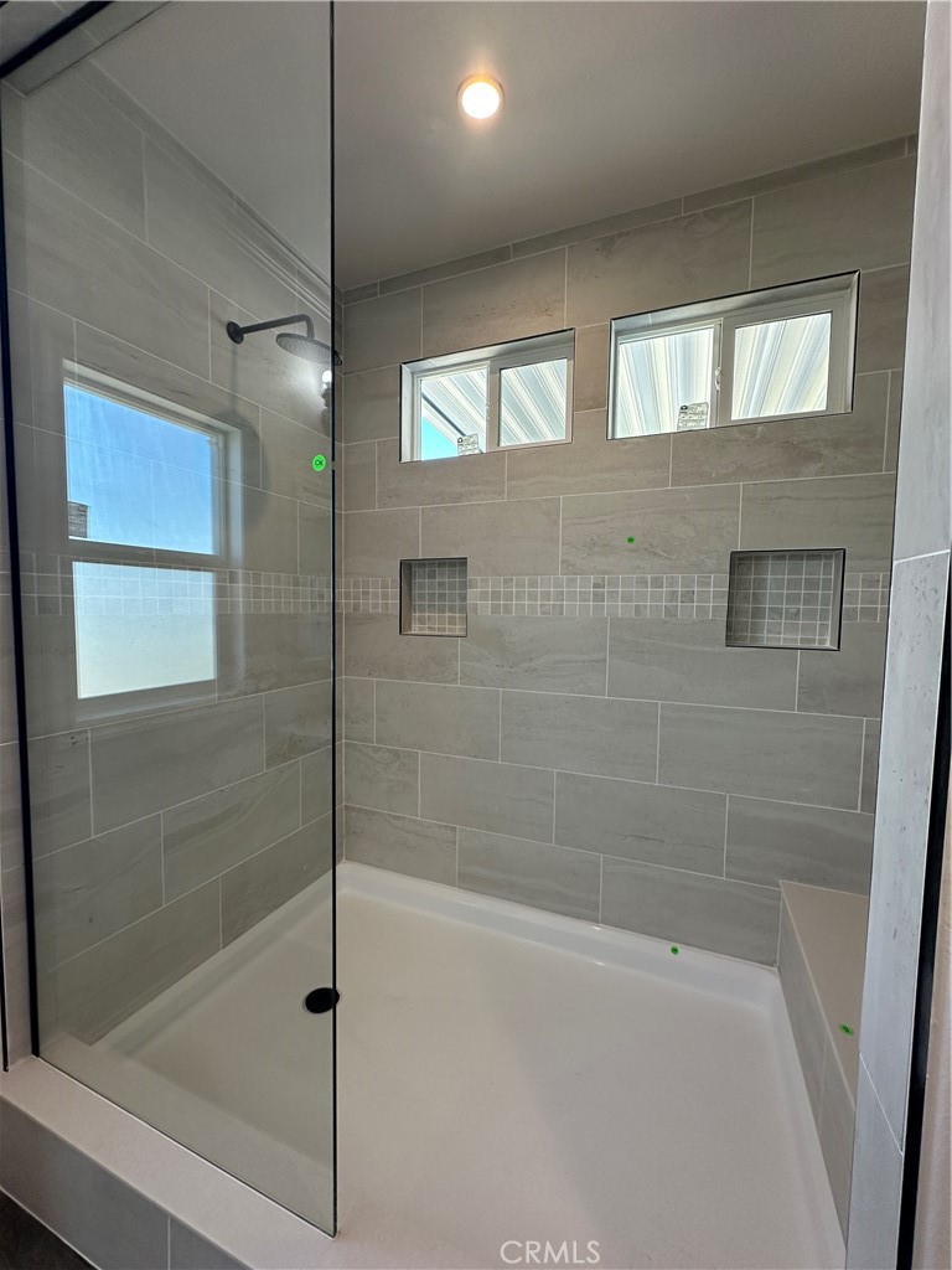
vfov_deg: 102.1
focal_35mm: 14
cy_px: 635
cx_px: 476
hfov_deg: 85.7
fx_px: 513
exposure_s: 1/120
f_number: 2.2
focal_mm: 2.22
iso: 100
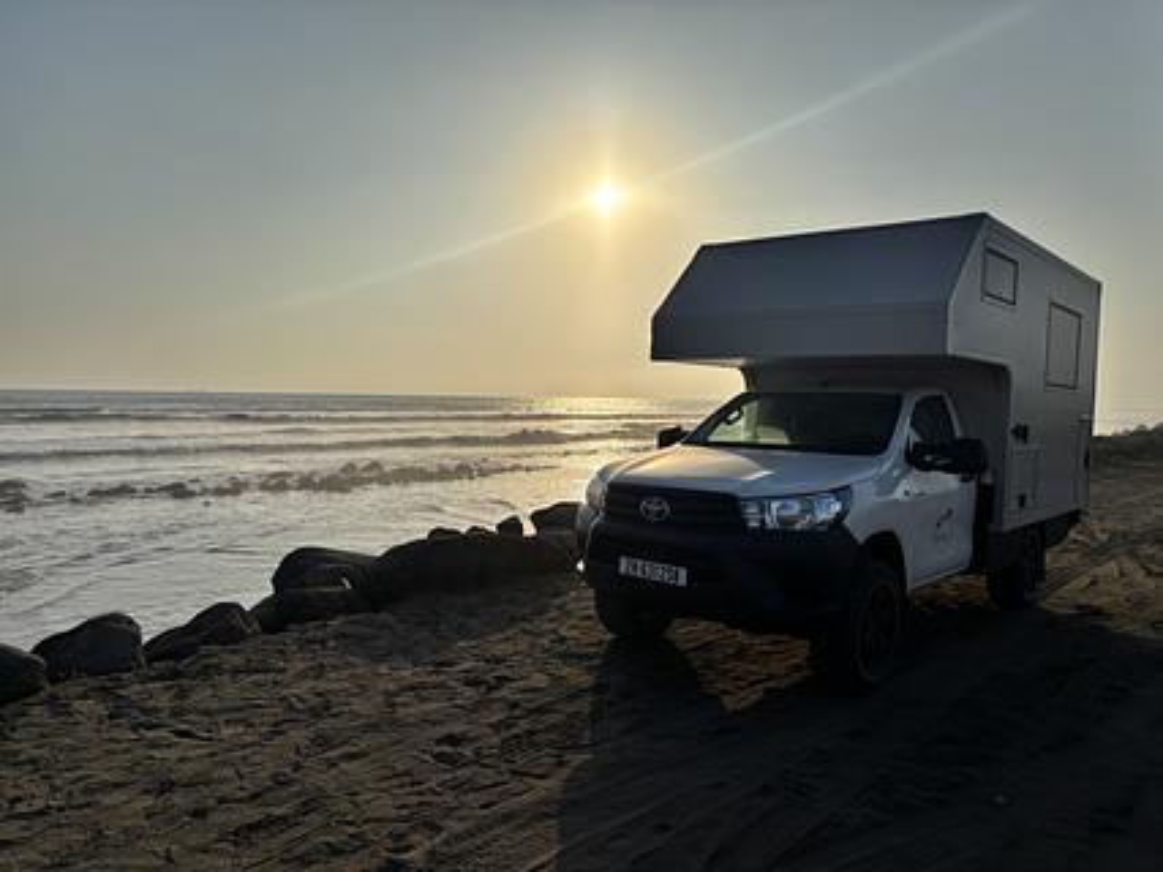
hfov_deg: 67.3
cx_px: 582
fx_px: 873
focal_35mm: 26
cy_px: 436
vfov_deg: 53.0
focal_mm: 5.96
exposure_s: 1/18868
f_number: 1.6
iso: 50
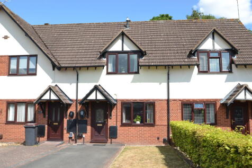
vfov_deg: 41.7
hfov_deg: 59.5
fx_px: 220
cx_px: 126
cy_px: 84
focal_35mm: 32
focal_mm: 21
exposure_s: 1/250
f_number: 8
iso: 100
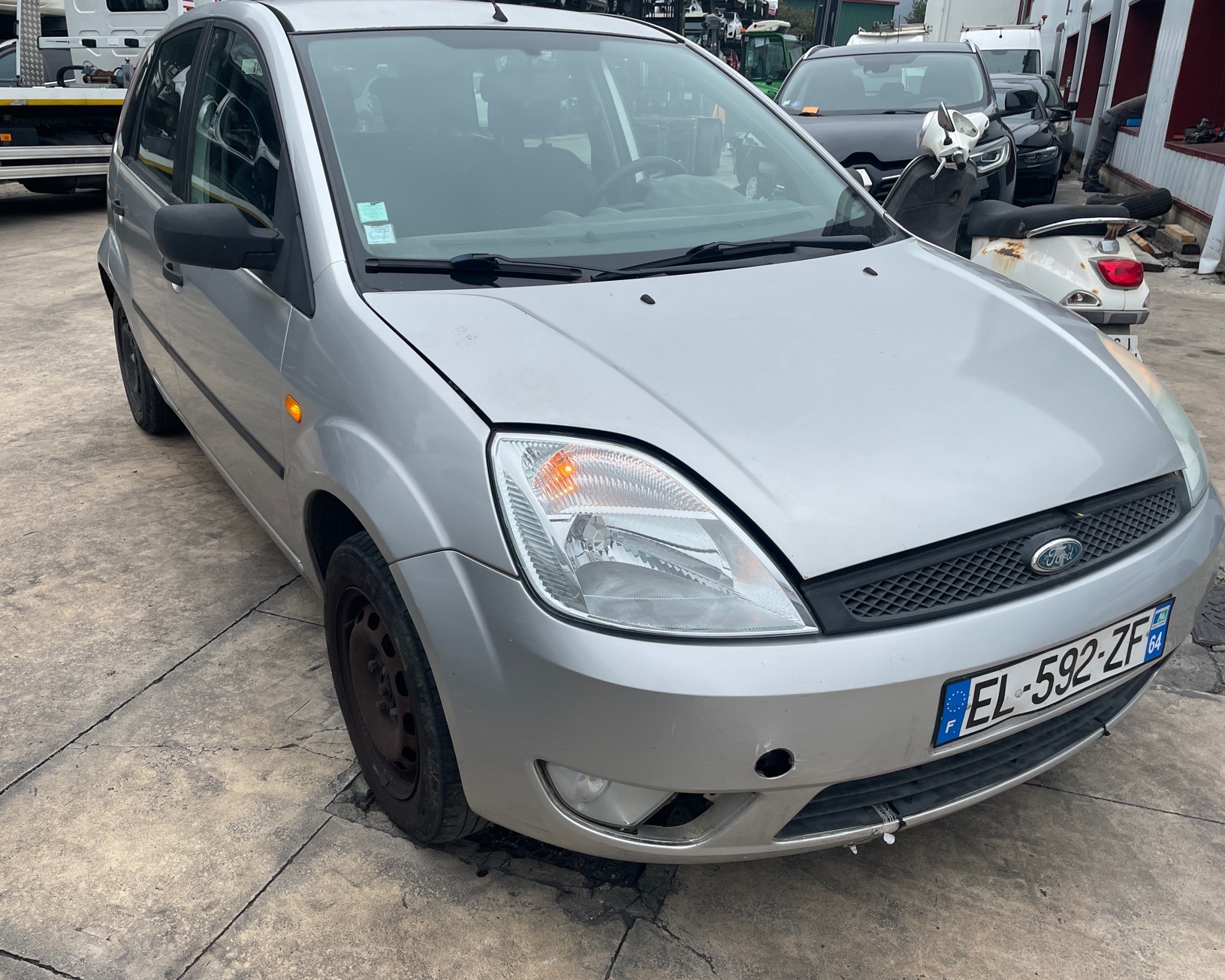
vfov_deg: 51.5
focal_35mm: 28
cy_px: 499
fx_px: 1015
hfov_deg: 62.1
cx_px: 554
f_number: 1.6
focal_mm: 4.2
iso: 32
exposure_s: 1/1233
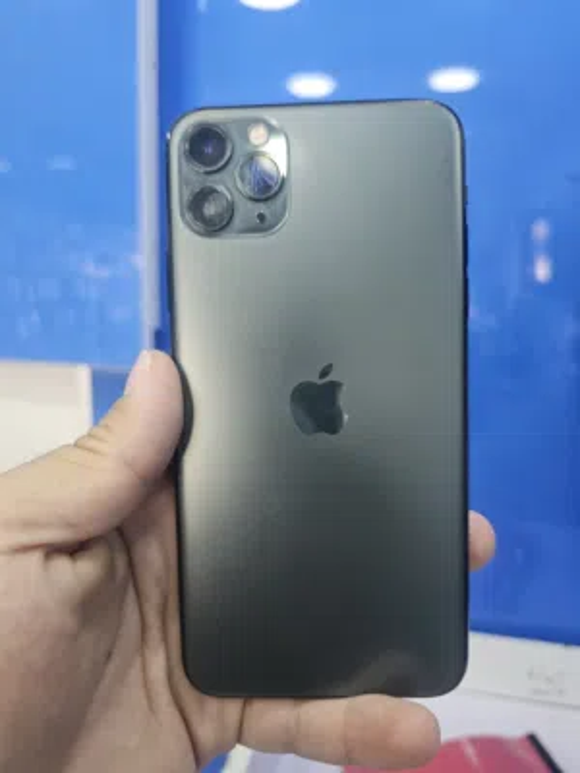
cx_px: 290
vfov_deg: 73.9
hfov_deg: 58.9
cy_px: 386
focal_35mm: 23
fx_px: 514
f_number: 1.7
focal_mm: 6.3
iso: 50
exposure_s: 1/50
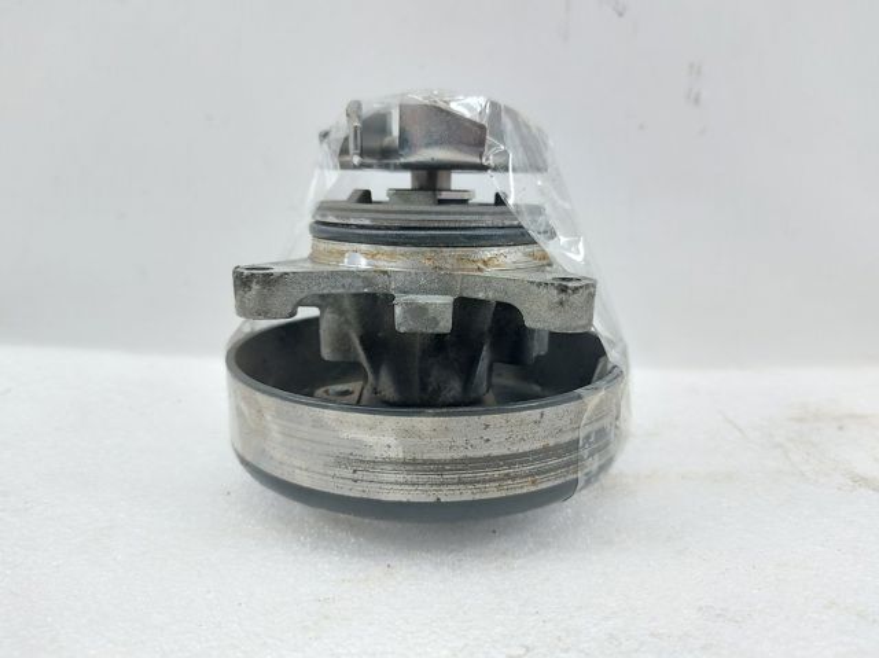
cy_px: 329
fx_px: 609
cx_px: 440
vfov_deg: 56.8
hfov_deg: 71.6
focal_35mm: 24
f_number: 1.8
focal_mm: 5.23
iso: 160
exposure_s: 1/50
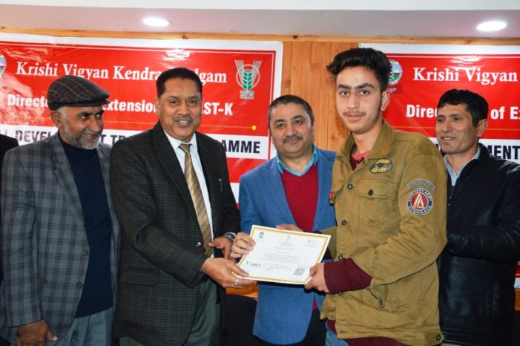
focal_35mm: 39
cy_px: 173
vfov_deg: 34.1
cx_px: 260
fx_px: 563
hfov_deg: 49.6
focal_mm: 26
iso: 450
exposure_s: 1/60
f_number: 4
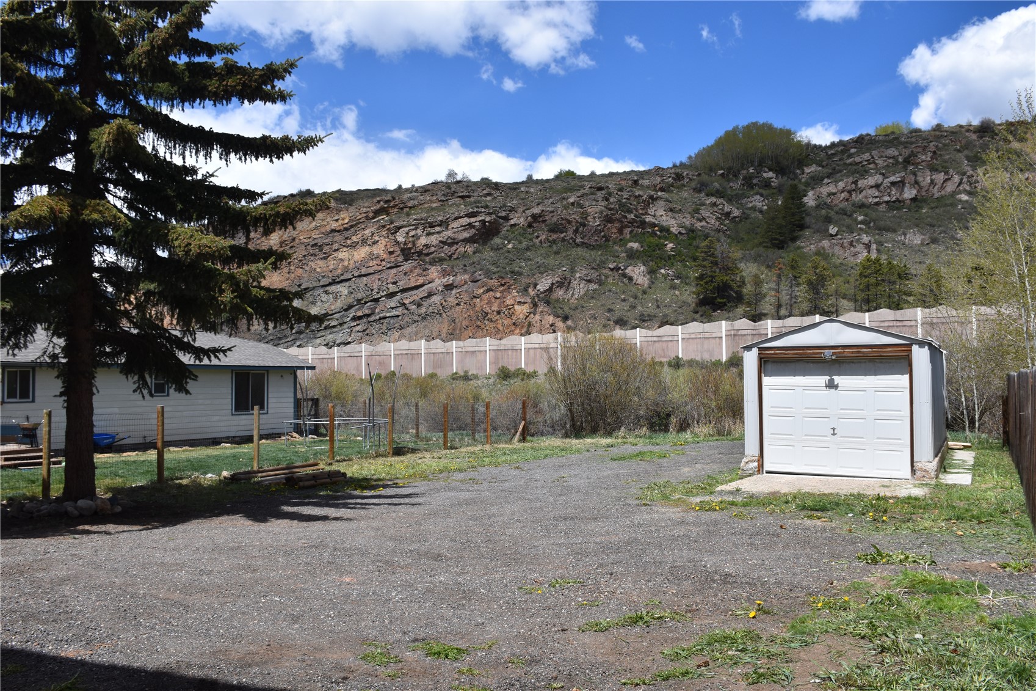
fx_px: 777
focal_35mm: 27
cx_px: 518
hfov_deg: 67.4
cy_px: 346
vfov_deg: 47.9
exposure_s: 1/400
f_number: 10
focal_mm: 18
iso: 200
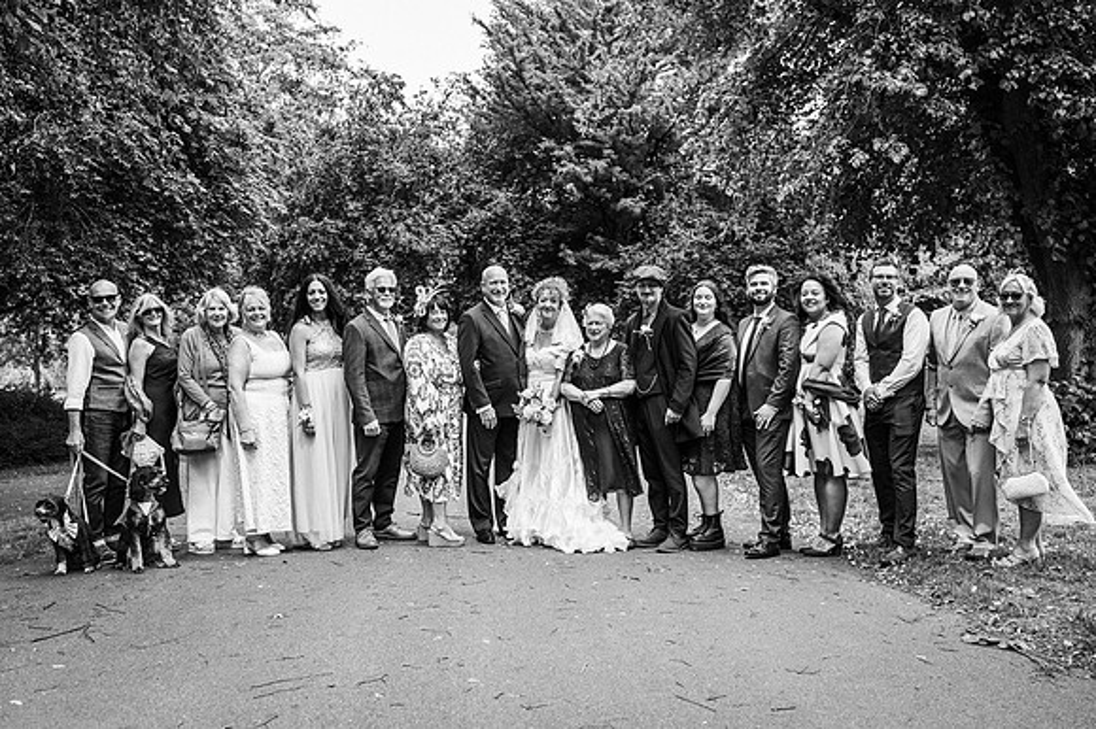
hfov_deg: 54.5
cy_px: 364
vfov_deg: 37.8
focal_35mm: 35
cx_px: 548
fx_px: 1065
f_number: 4
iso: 100
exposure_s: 1/200
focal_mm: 35
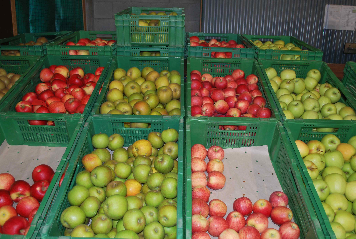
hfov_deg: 58.7
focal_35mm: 32
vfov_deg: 41.2
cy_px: 127
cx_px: 179
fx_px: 317
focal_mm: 20
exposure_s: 1/60
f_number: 3.8
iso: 200
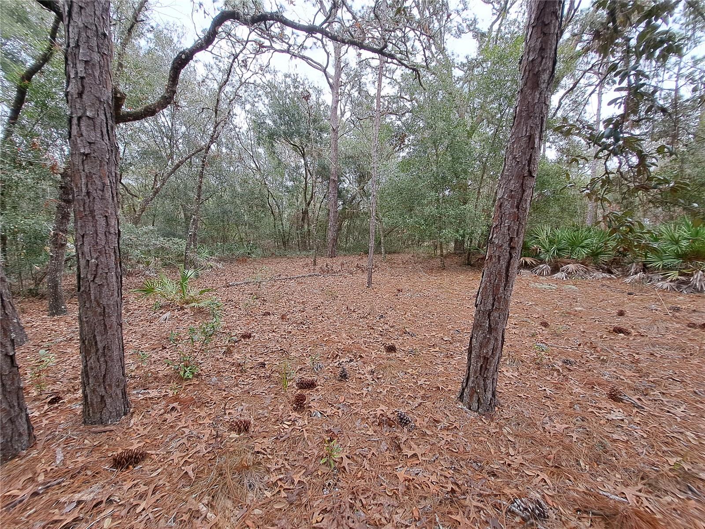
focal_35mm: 13
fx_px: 265
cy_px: 264
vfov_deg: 89.9
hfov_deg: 106.2
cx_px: 352
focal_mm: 1.74
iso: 50
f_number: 2.2
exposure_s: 1/120
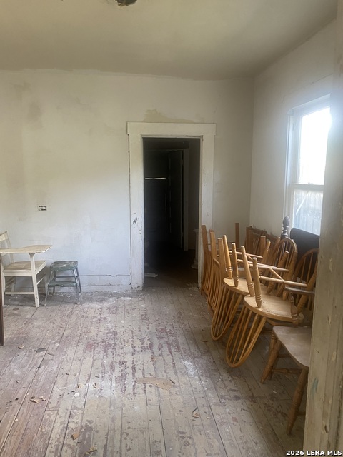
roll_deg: -1.2
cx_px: 172
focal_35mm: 26
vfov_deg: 67.3
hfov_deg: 53.1
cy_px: 228
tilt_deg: -6.6
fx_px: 344
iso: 250
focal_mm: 4.25
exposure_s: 1/50
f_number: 1.8
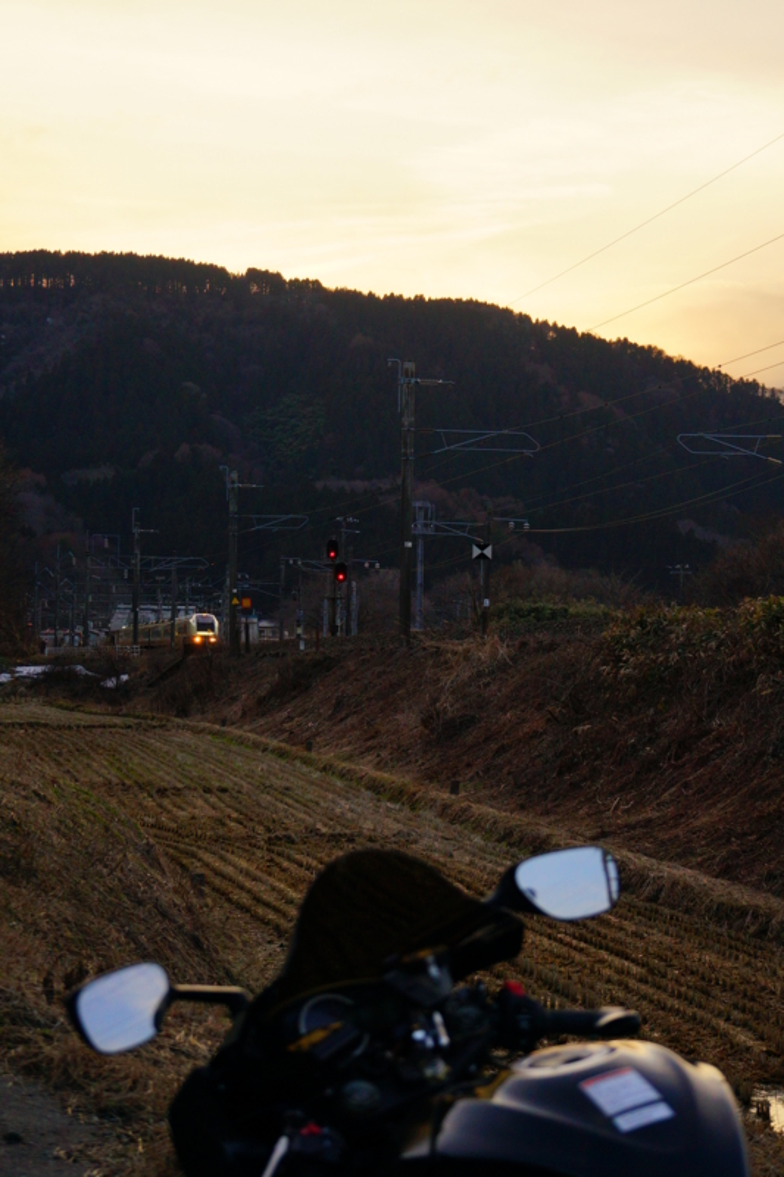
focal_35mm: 75
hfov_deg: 18.2
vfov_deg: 27.0
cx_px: 392
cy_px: 588
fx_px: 2451
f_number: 5
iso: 500
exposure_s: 1/800
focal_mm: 50
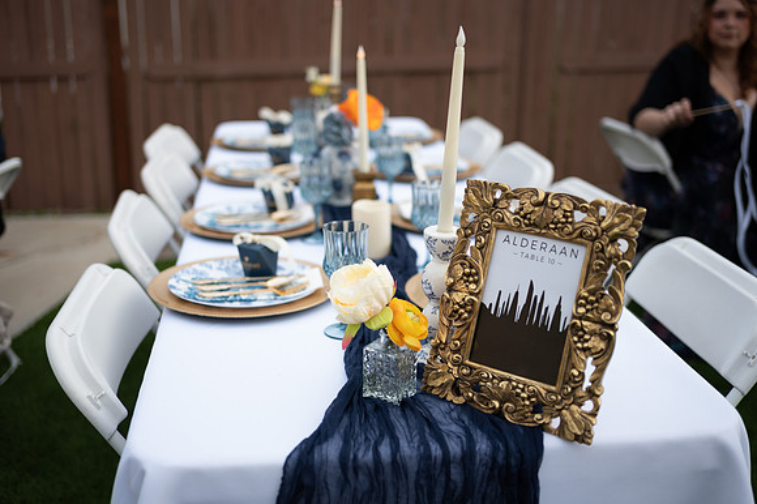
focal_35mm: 40
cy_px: 252
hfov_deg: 48.5
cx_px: 378
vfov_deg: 33.4
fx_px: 841
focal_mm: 40
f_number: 2
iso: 100
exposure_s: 1/640
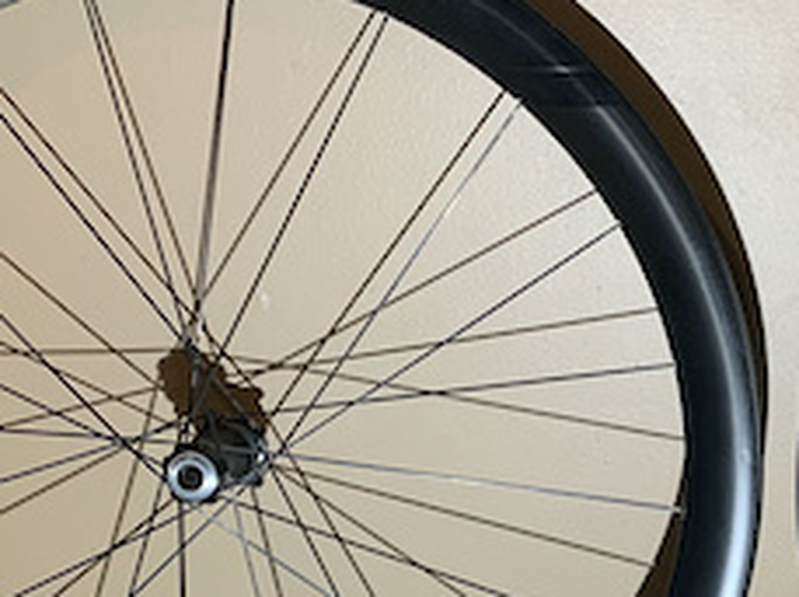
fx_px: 2097
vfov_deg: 15.9
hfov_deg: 21.0
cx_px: 750
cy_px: 562
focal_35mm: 91
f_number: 1.8
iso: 80
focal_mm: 4.25
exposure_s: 1/60
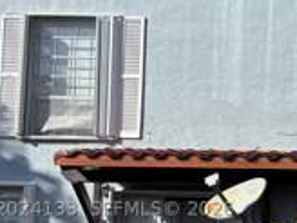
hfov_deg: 22.5
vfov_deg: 19.0
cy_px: 208
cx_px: 400
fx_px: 652
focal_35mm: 76
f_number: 1.6
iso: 50
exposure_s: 1/3788
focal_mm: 5.96
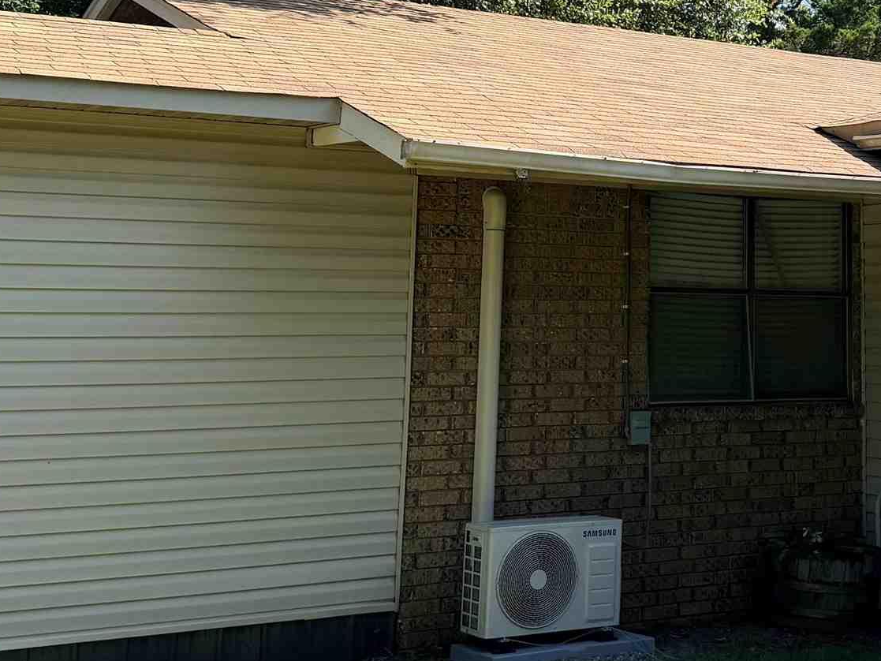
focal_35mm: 66
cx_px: 746
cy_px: 85
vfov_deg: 21.8
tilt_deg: +7.9
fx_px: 1680
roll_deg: -0.8
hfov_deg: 28.5
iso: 100
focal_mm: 6.76
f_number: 1.78
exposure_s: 1/3145
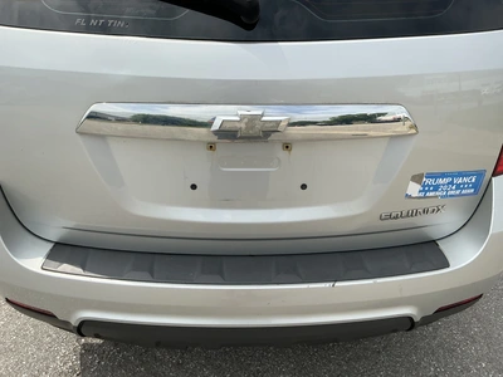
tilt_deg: -29.3
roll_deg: -1.8
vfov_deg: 49.7
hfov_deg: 63.4
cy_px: 188
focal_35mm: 28
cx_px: 252
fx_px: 407
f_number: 1.8
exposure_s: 1/2141
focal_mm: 3
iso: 25
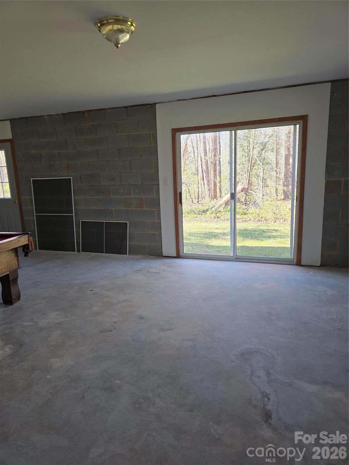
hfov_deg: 58.9
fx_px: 309
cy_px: 232
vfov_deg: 73.9
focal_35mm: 23
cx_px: 174
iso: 80
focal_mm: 6.3
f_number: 1.7
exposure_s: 1/180
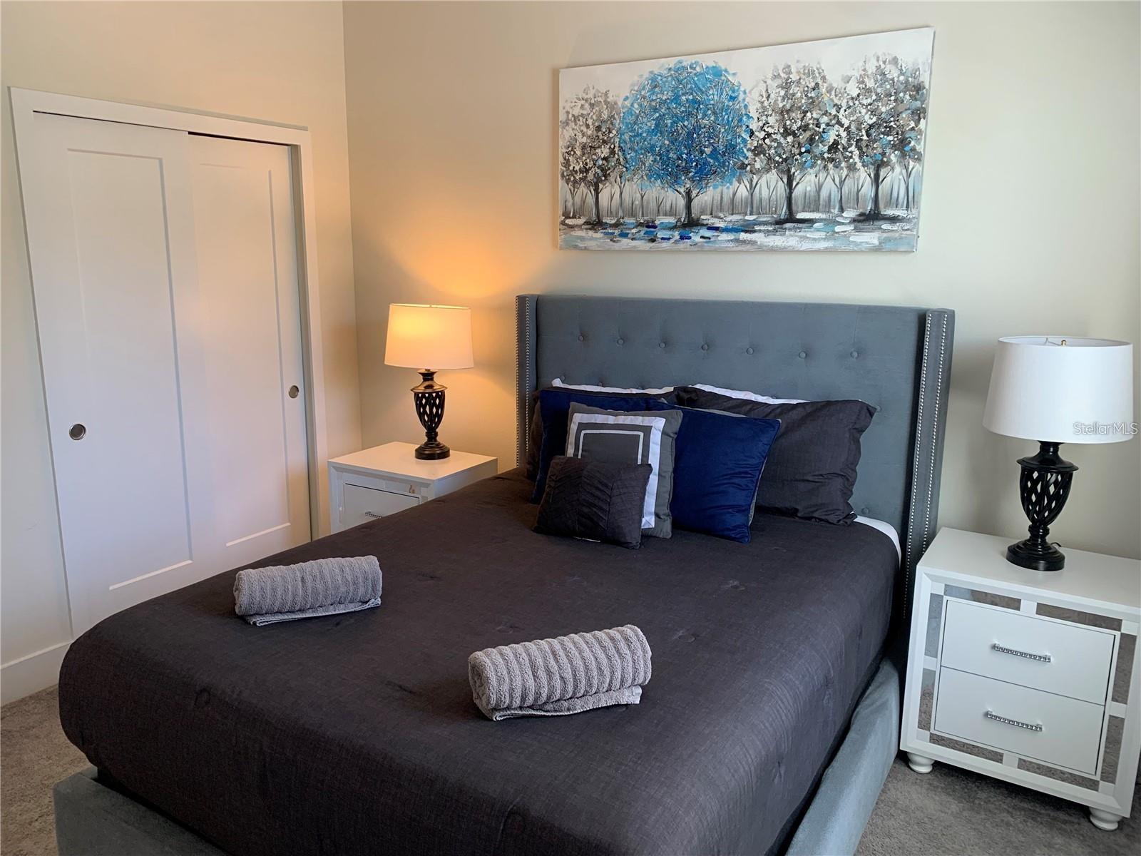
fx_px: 857
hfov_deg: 67.3
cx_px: 570
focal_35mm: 26
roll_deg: +0.6
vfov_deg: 53.1
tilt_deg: -10.7
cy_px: 428
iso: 80
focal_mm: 4.25
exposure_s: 1/60
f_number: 1.8
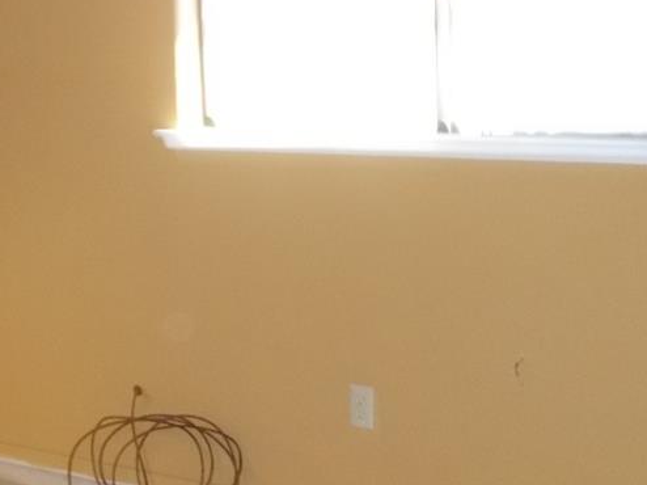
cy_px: 237
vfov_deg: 18.6
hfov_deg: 24.3
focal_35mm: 79
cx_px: 123
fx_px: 1476
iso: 360
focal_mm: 4.6
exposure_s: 1/25
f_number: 3.2
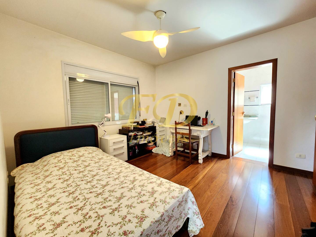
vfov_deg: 89.9
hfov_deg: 106.2
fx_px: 119
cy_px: 118
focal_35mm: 13
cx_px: 158
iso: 400
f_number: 2.2
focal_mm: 2.2
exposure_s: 1/40
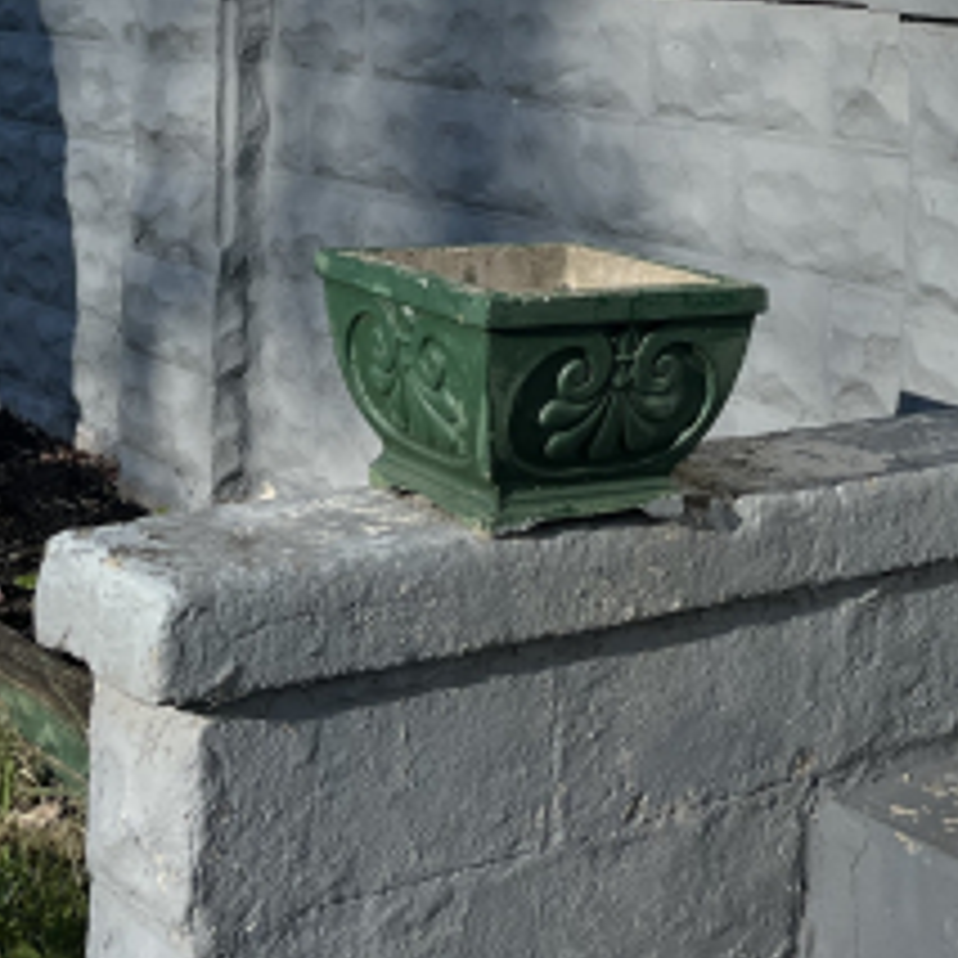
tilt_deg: -0.3
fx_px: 2254
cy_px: -153
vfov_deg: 22.4
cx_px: 609
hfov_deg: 23.9
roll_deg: -2.0
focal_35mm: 72
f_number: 1.6
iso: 50
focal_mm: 5.1
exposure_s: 1/5076
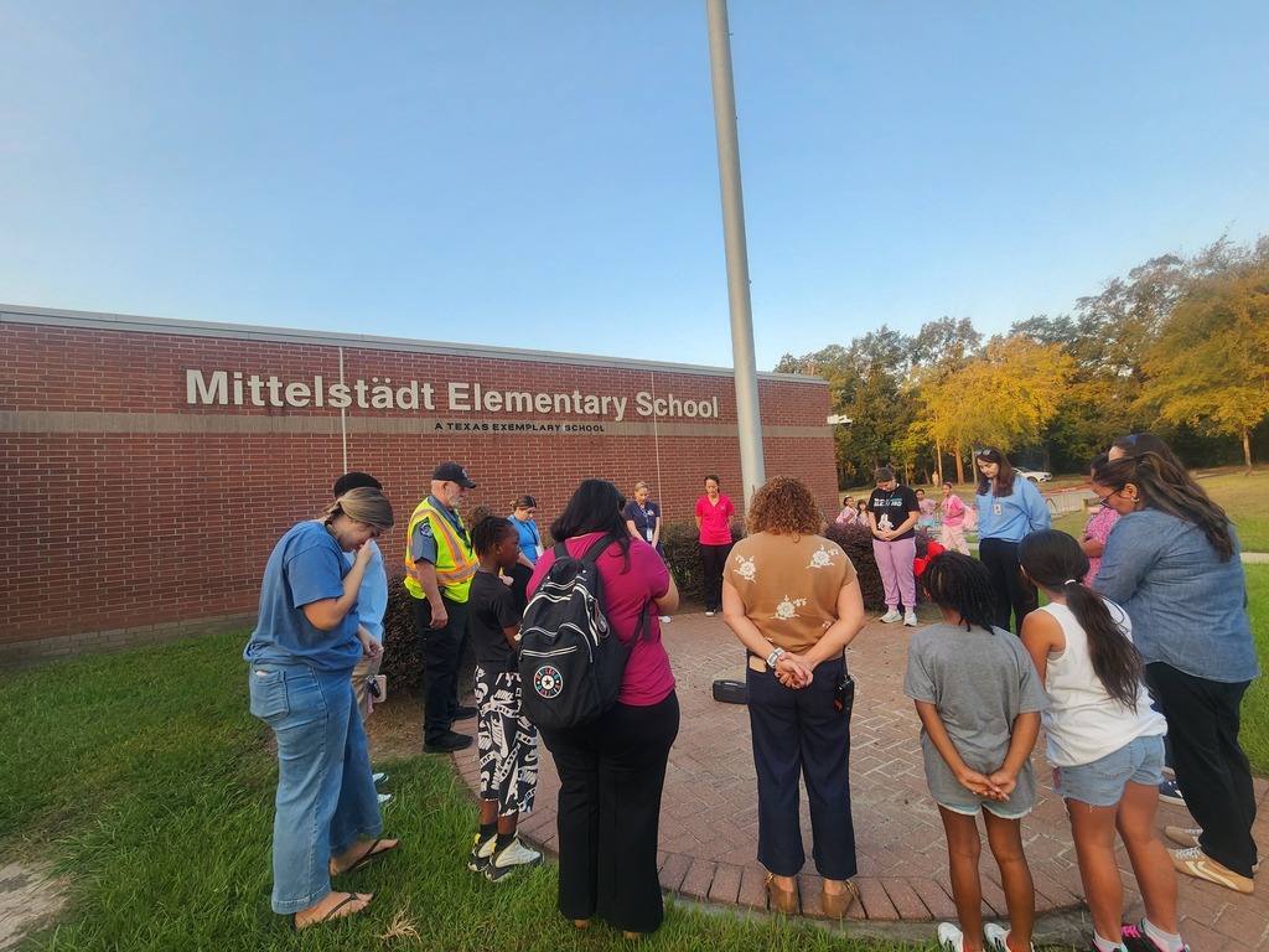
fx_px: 477
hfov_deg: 106.2
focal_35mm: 13
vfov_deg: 89.9
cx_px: 634
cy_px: 476
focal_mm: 2.2
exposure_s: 1/127
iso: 50
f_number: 2.2
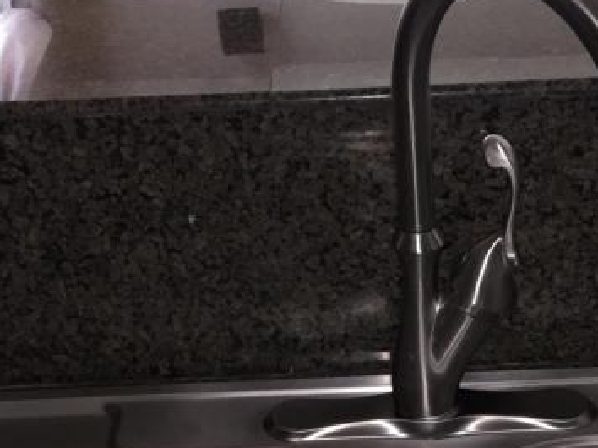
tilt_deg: -31.1
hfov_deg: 23.2
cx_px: 390
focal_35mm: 84
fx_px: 1450
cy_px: 440
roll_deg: +1.7
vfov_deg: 17.2
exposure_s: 1/30
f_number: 2.2
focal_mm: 4.15
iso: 80
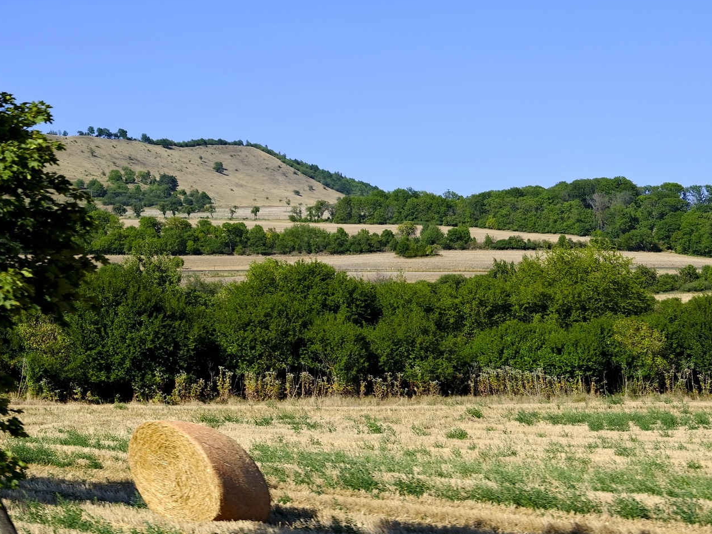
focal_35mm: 87
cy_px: 193
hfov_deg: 22.5
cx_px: 304
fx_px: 1789
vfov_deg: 16.9
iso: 125
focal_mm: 70
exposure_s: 1/600
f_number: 5.6
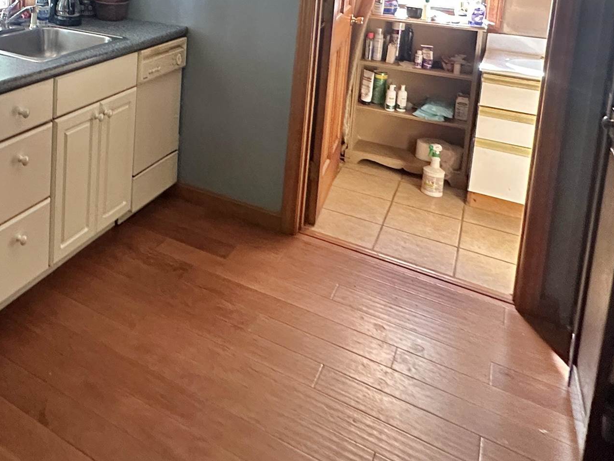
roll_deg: -1.7
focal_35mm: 34
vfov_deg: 37.3
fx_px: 603
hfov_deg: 48.3
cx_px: 61
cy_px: -3
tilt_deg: -8.9
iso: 500
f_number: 2.2
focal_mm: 2.22
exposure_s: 1/60
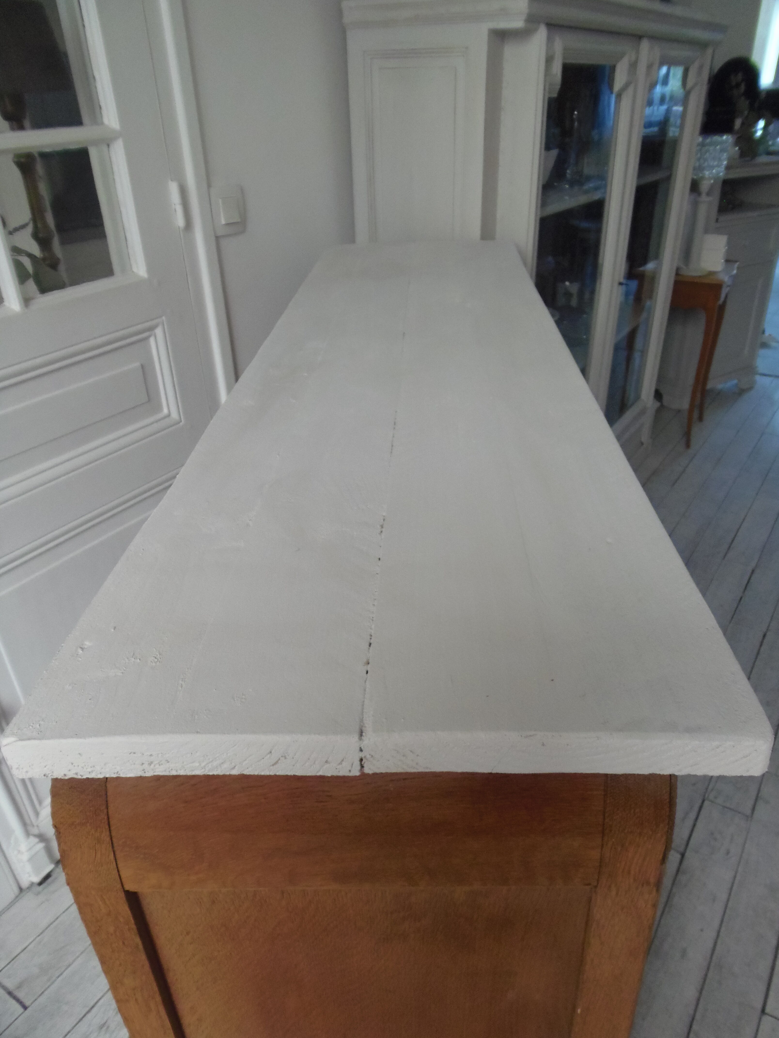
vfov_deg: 71.6
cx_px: 390
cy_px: 519
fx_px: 720
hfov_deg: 56.8
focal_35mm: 24
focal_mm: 4.3
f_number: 2.9
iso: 250
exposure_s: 1/30
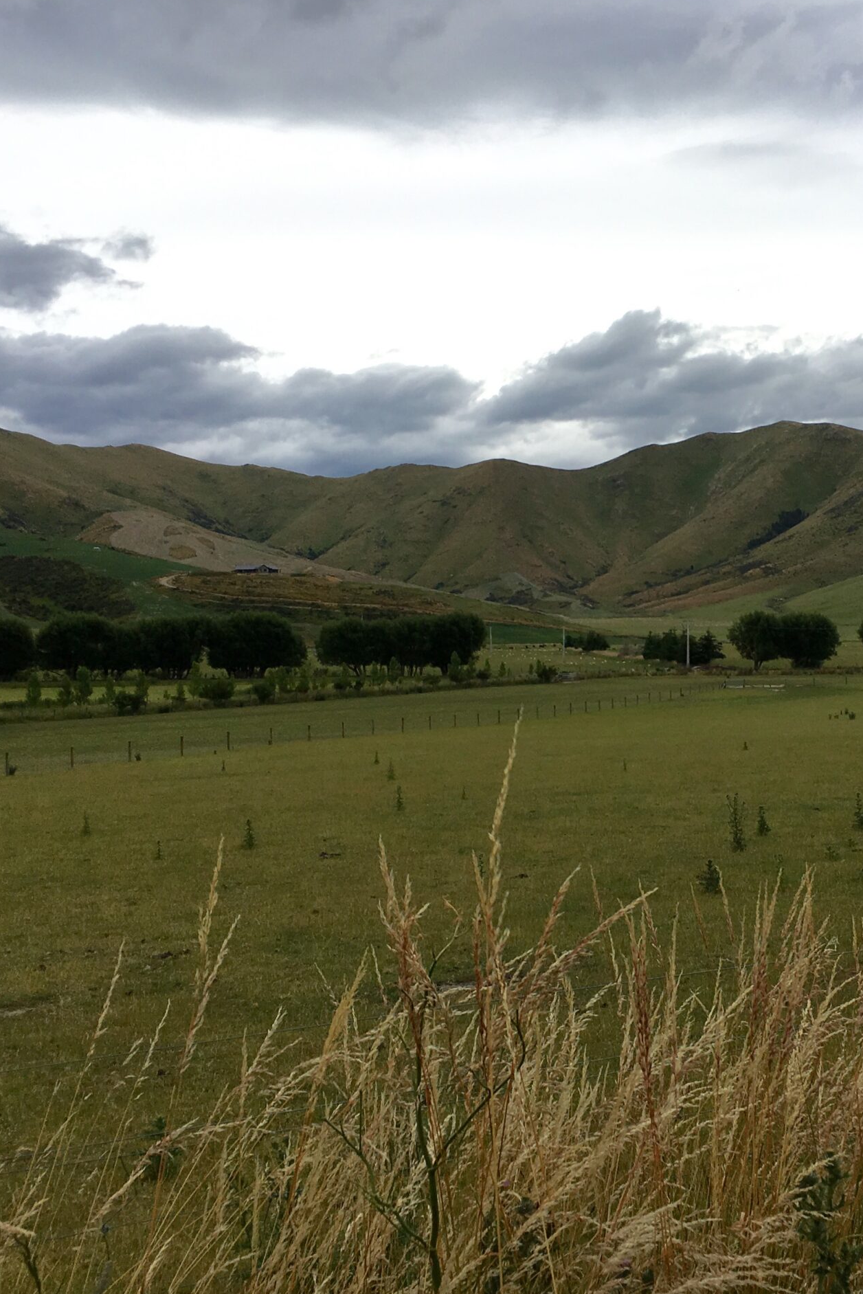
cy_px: 650
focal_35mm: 41
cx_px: 613
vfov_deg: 47.4
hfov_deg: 32.2
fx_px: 1474
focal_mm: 4.15
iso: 25
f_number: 2.2
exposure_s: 1/3077
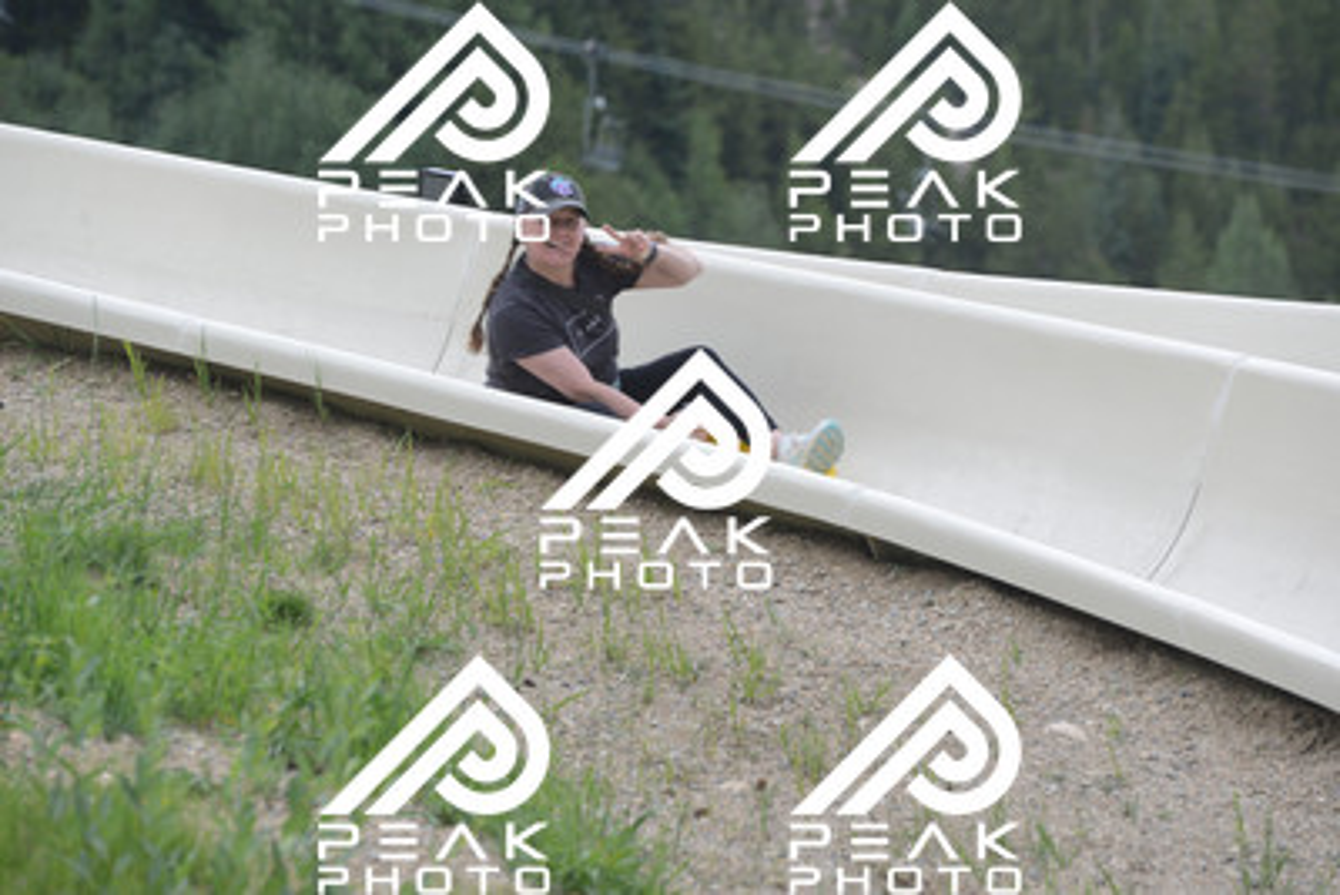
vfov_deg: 7.0
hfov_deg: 10.5
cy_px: 448
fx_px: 7261
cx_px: 670
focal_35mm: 195
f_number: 6.3
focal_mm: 195
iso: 800
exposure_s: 1/640
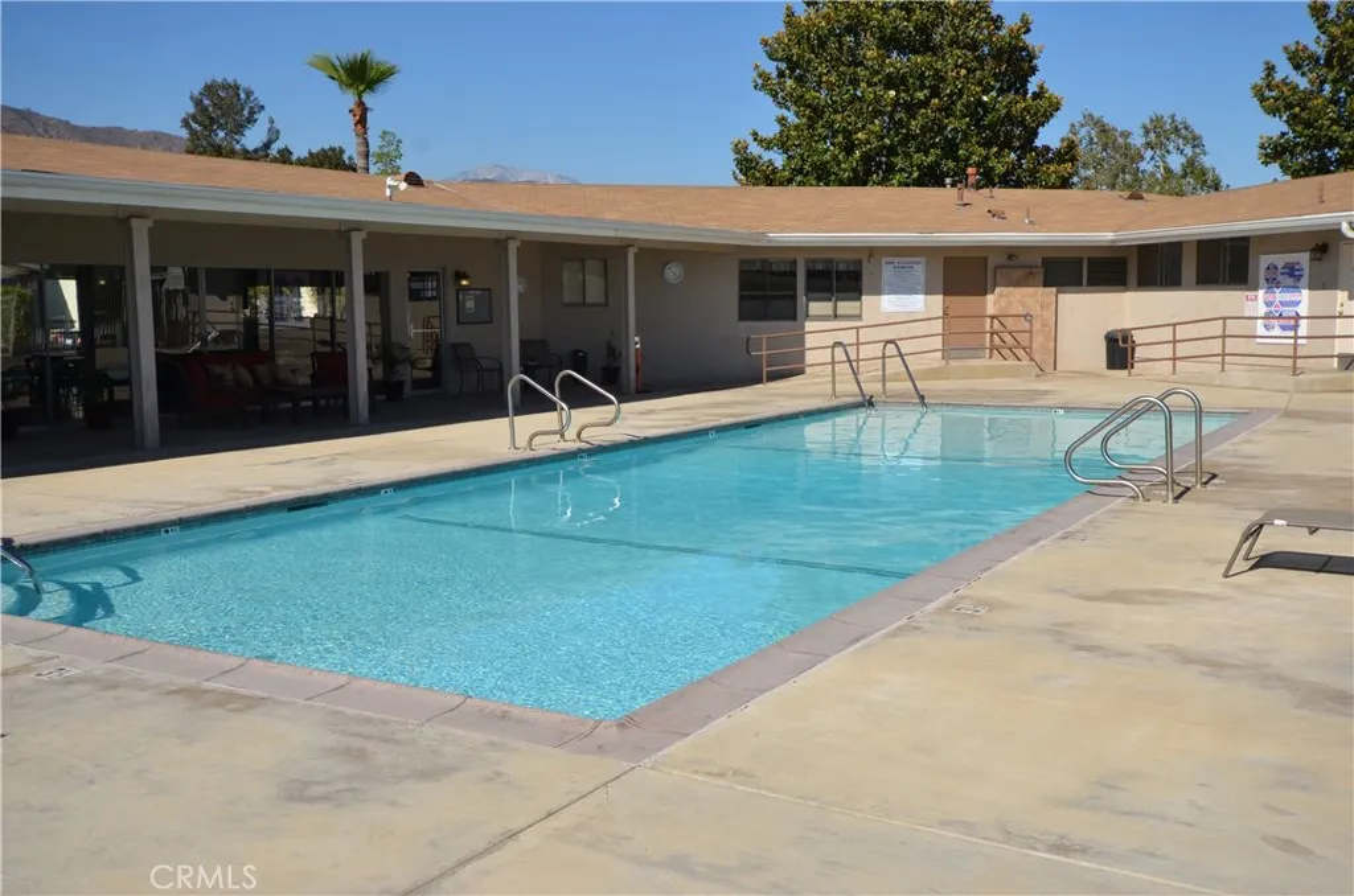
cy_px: 448
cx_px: 677
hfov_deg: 53.2
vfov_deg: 36.7
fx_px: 1351
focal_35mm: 36
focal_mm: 24
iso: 100
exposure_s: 1/250
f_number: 7.1
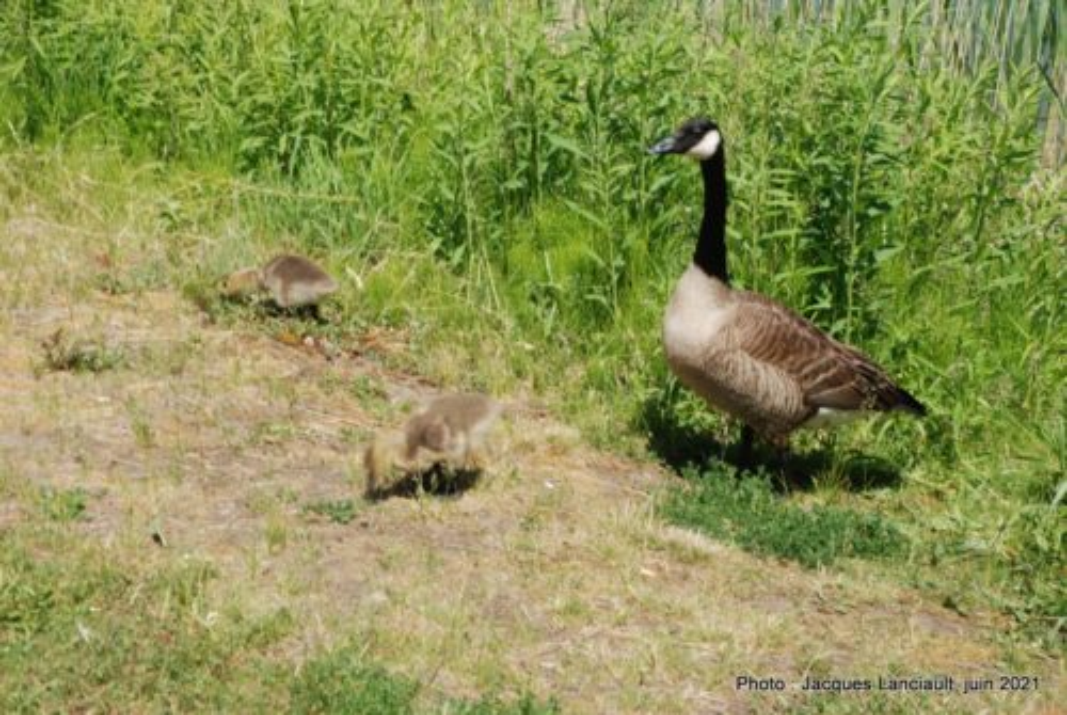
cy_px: 358
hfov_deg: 29.2
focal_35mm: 69
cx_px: 534
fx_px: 2048
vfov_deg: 19.8
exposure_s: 1/30
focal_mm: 46
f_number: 20
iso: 100
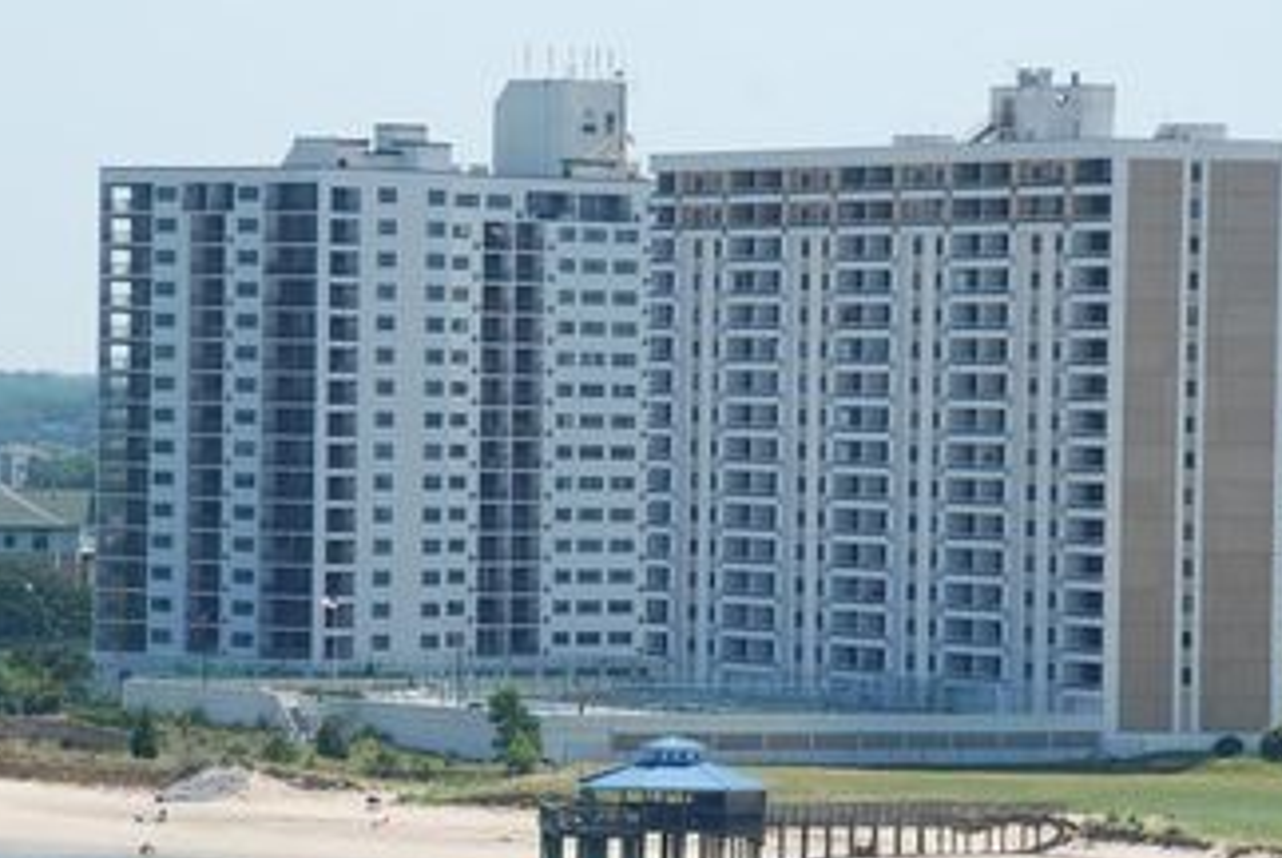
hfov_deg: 8.4
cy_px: 437
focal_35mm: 244
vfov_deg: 5.6
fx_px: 8689
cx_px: 611
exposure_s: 1/800
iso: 320
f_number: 7.1
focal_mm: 105
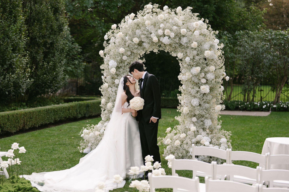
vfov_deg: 20.6
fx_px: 530
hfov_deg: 30.4
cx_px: 110
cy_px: 98
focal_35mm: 66
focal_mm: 50
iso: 100
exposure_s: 1/2000
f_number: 1.4
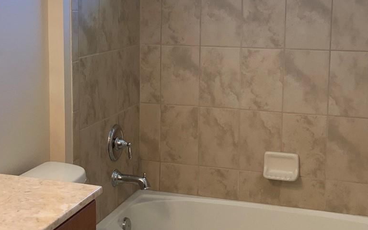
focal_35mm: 64
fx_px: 642
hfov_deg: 31.9
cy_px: 71
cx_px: 141
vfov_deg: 20.2
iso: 50
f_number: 1.8
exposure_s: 1/60
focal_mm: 3
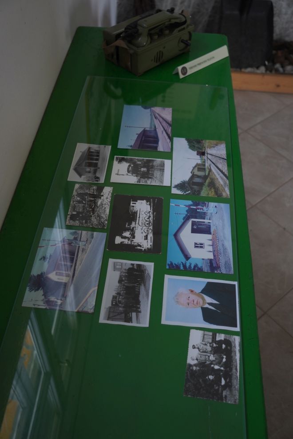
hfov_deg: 37.8
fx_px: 428
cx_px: 146
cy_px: 220
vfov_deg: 54.3
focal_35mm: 35
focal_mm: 23.4
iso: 500
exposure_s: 1/125
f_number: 3.2
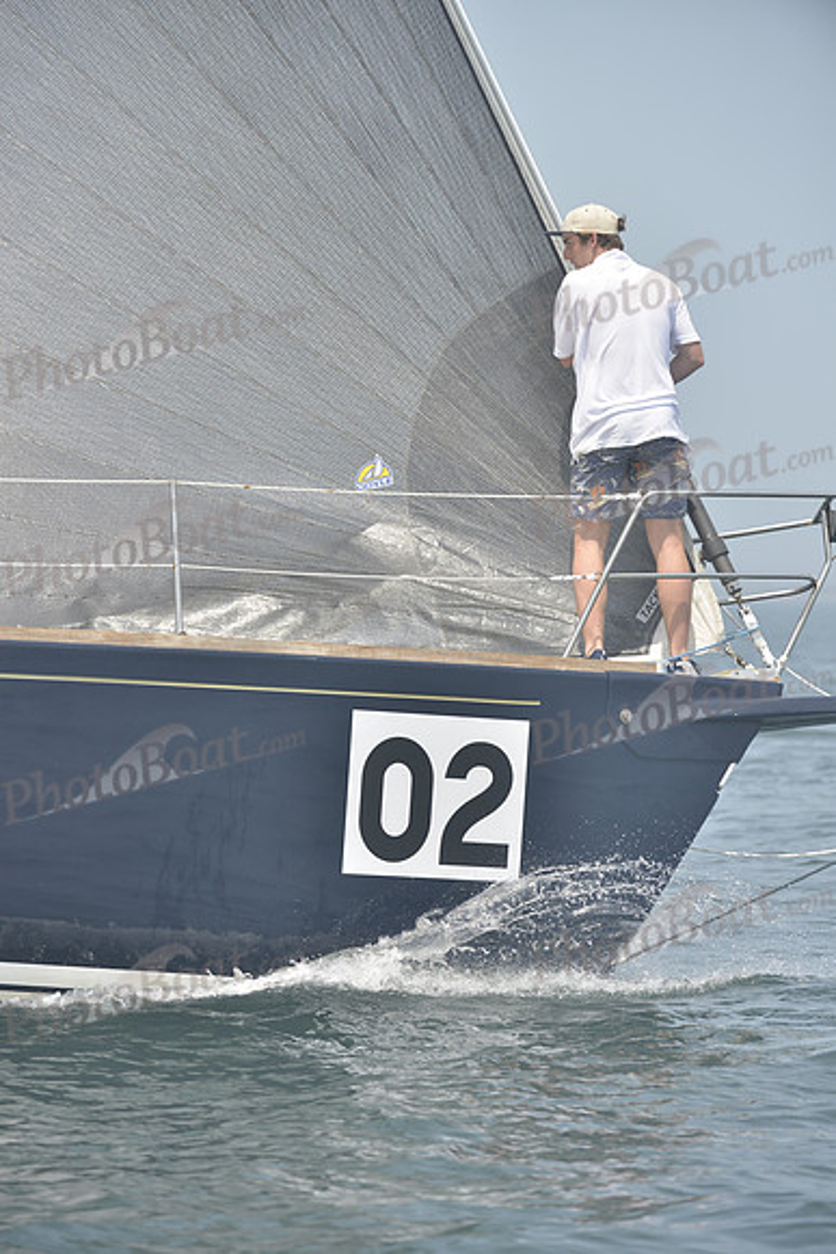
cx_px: 418
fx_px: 6962
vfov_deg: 10.3
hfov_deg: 6.9
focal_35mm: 200
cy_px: 627
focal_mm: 200
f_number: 5.6
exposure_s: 1/1000
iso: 280
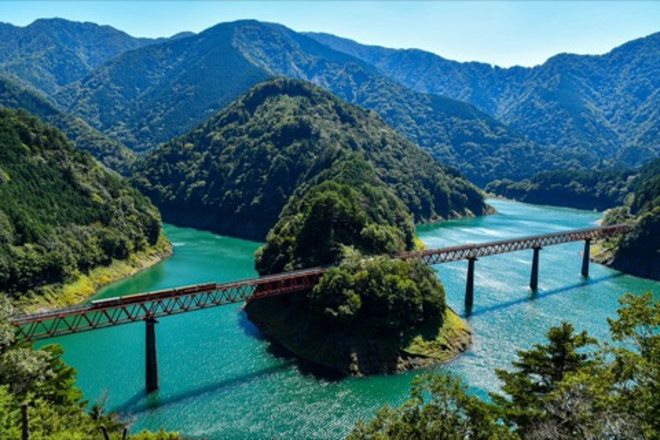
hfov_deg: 67.4
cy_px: 220
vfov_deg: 47.9
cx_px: 330
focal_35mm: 27
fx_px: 495
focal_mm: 18
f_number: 8
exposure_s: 1/125
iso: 100
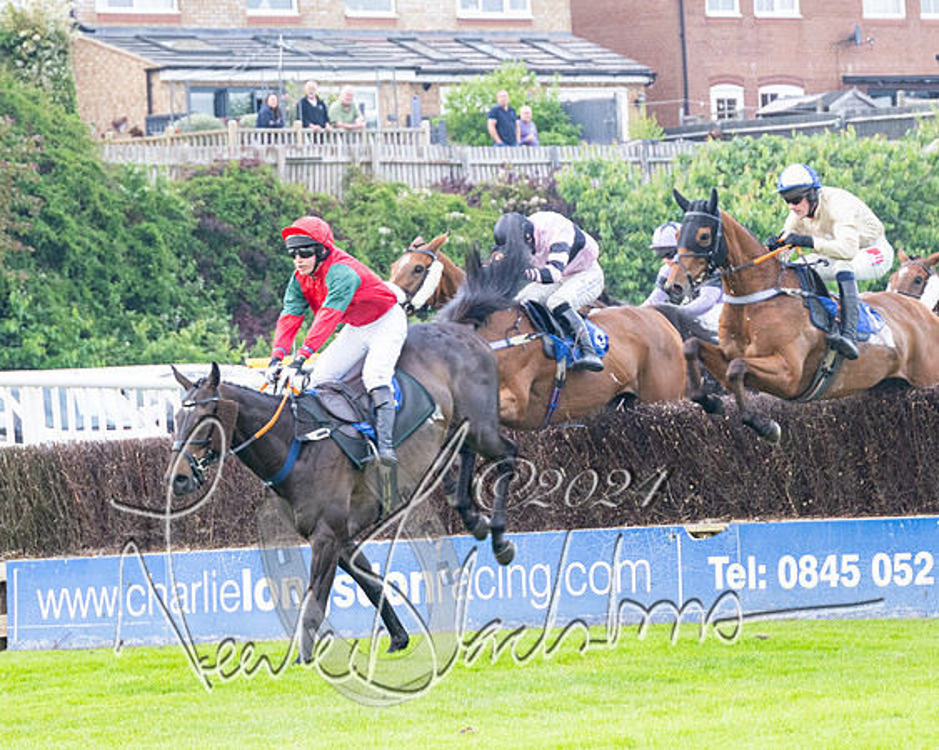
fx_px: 5861
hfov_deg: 9.2
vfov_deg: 7.3
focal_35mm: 211
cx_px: 515
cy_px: 379
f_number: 4
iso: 800
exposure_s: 1/640
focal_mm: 98
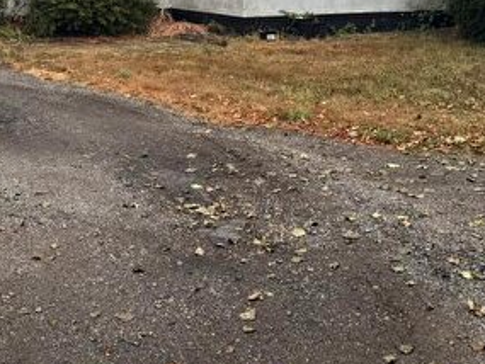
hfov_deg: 32.4
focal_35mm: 59
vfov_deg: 23.3
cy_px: -35
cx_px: 155
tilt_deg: -1.8
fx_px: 827
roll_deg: +0.5
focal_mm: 6.76
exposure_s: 1/2174
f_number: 1.78
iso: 80
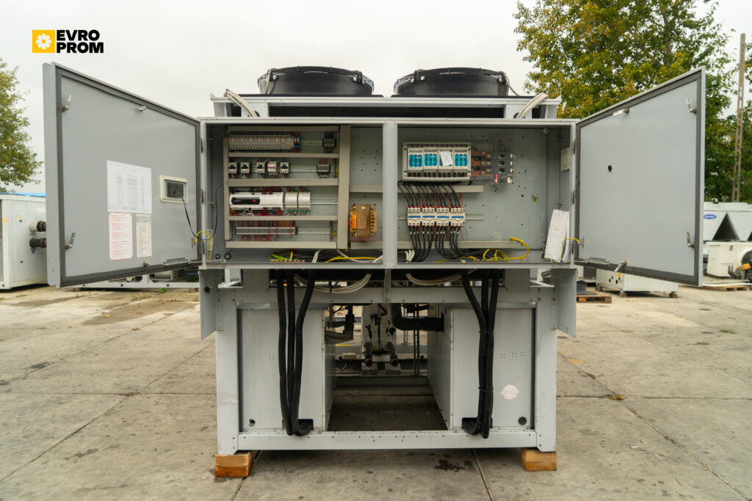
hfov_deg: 73.7
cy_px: 250
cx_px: 376
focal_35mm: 24
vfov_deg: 53.1
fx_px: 501
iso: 400
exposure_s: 1/80
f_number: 5
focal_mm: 24
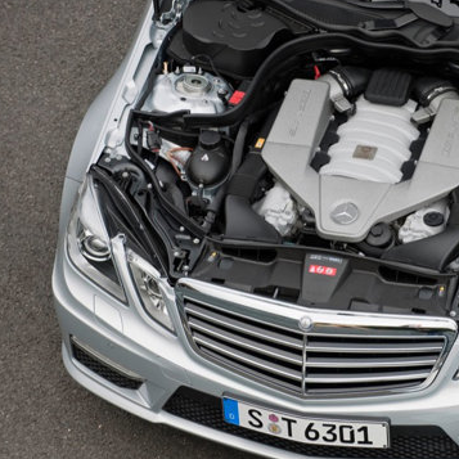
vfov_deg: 6.8
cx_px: 368
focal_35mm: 259
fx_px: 3885
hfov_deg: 6.8
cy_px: 240
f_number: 4
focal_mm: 170
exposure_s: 1/100
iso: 100
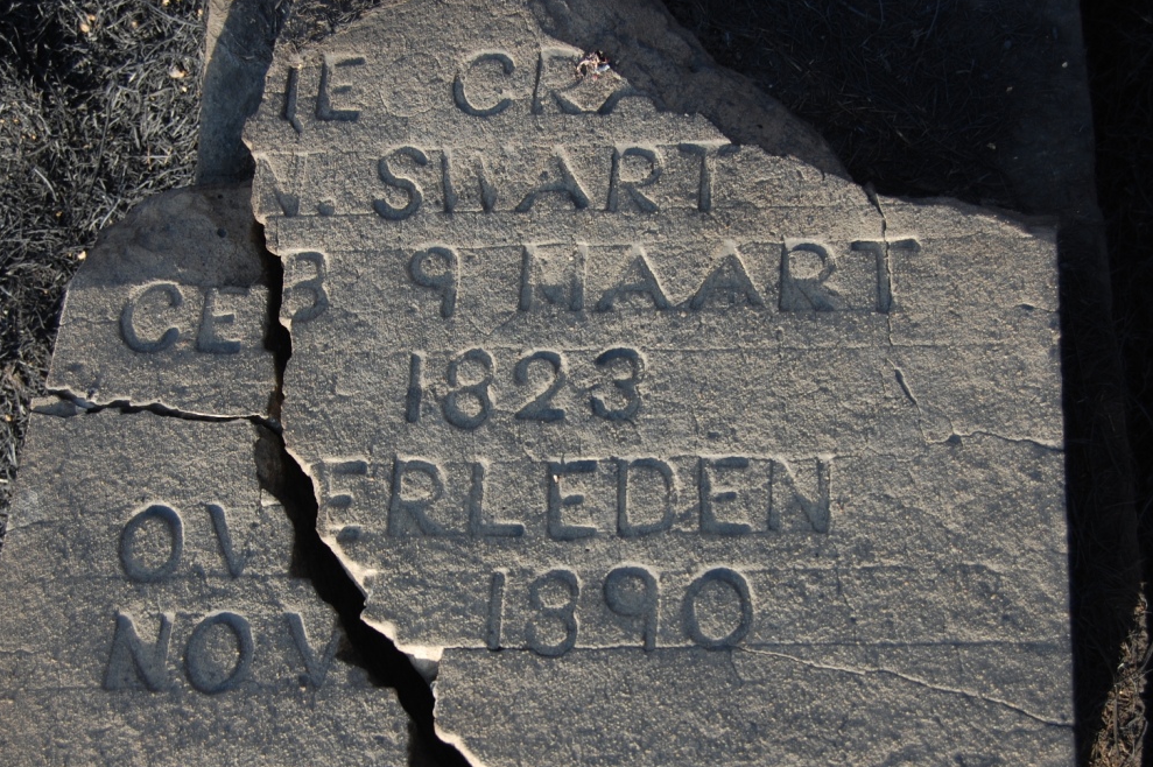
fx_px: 1888
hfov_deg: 34.0
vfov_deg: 23.0
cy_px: 389
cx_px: 557
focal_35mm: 59
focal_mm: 38
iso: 200
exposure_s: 1/160
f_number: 6.3
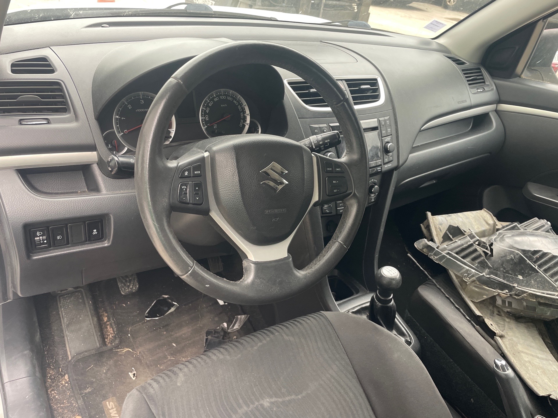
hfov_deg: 67.3
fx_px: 419
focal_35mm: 26
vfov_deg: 53.1
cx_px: 279
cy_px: 209
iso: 125
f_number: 1.6
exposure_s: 1/77
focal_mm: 4.2
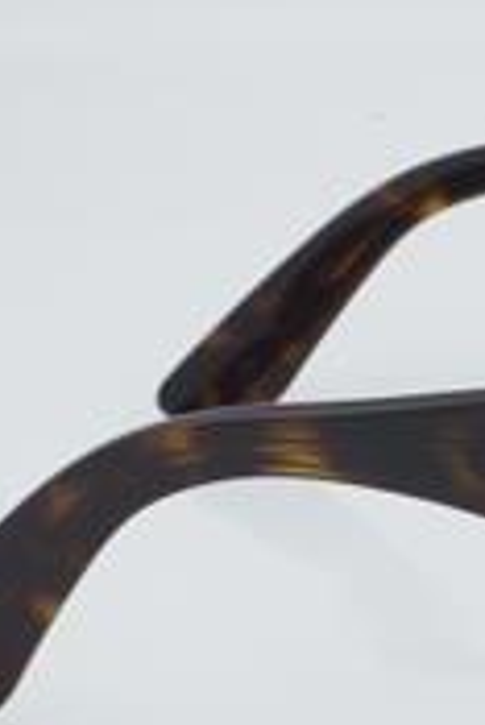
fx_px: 3449
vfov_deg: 12.0
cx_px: 684
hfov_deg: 7.9
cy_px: 427
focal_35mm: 171
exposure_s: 1/3
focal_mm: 50
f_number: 32
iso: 100
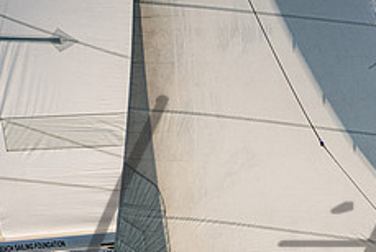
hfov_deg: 2.0
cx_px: 184
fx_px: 10712
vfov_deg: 1.3
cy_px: 282
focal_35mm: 1025
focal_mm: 400
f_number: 8
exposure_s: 1/2000
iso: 400
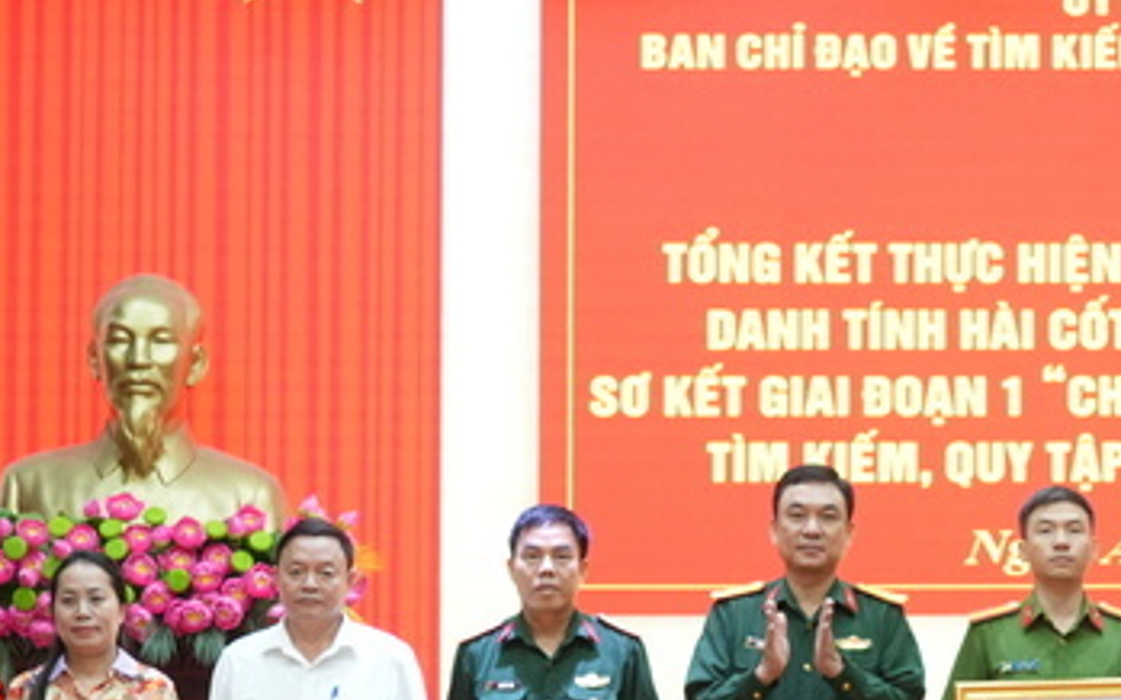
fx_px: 3940
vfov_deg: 10.1
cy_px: 541
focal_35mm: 129
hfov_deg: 16.0
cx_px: 951
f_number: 7.1
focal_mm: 52
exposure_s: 1/100
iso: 2500
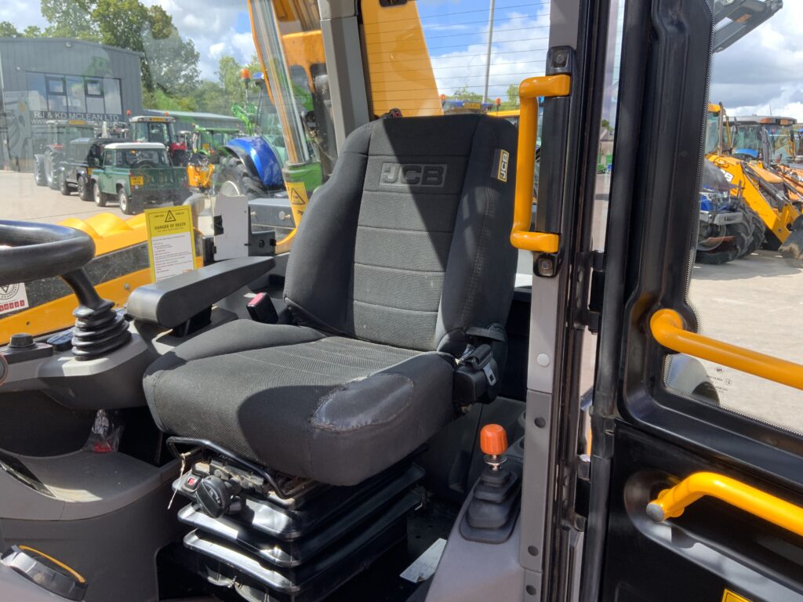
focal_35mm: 29
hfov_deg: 61.7
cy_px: 301
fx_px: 673
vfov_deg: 48.2
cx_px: 402
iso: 16
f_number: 1.8
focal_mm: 3
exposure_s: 1/307
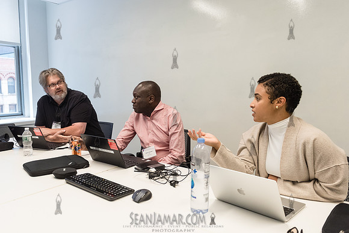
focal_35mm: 28
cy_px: 119
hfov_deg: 65.8
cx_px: 148
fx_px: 268
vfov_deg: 46.9
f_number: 4.5
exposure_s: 1/250
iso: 2500
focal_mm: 24
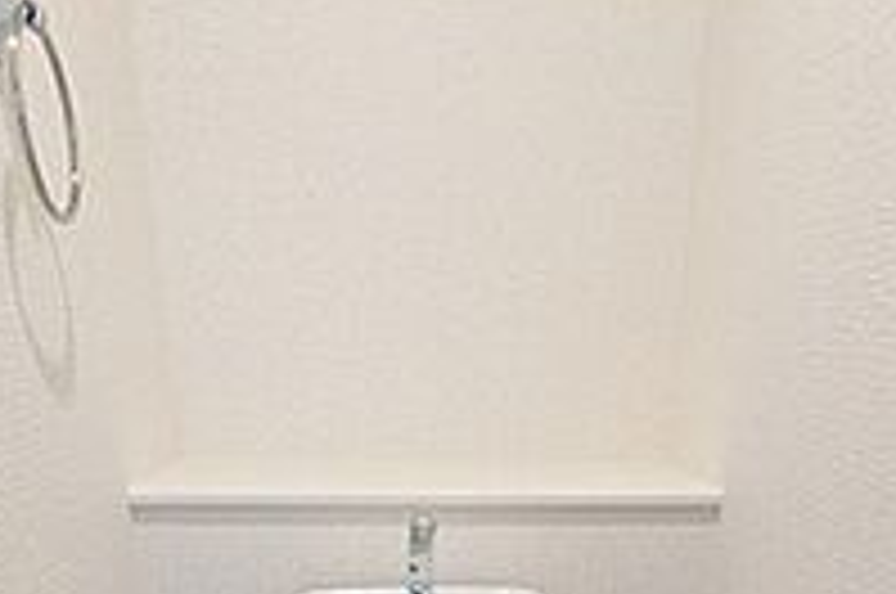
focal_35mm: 44
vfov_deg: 22.2
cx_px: 455
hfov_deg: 44.6
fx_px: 1093
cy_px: 994
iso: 466
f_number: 2.2
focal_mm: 1.83
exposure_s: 1/120
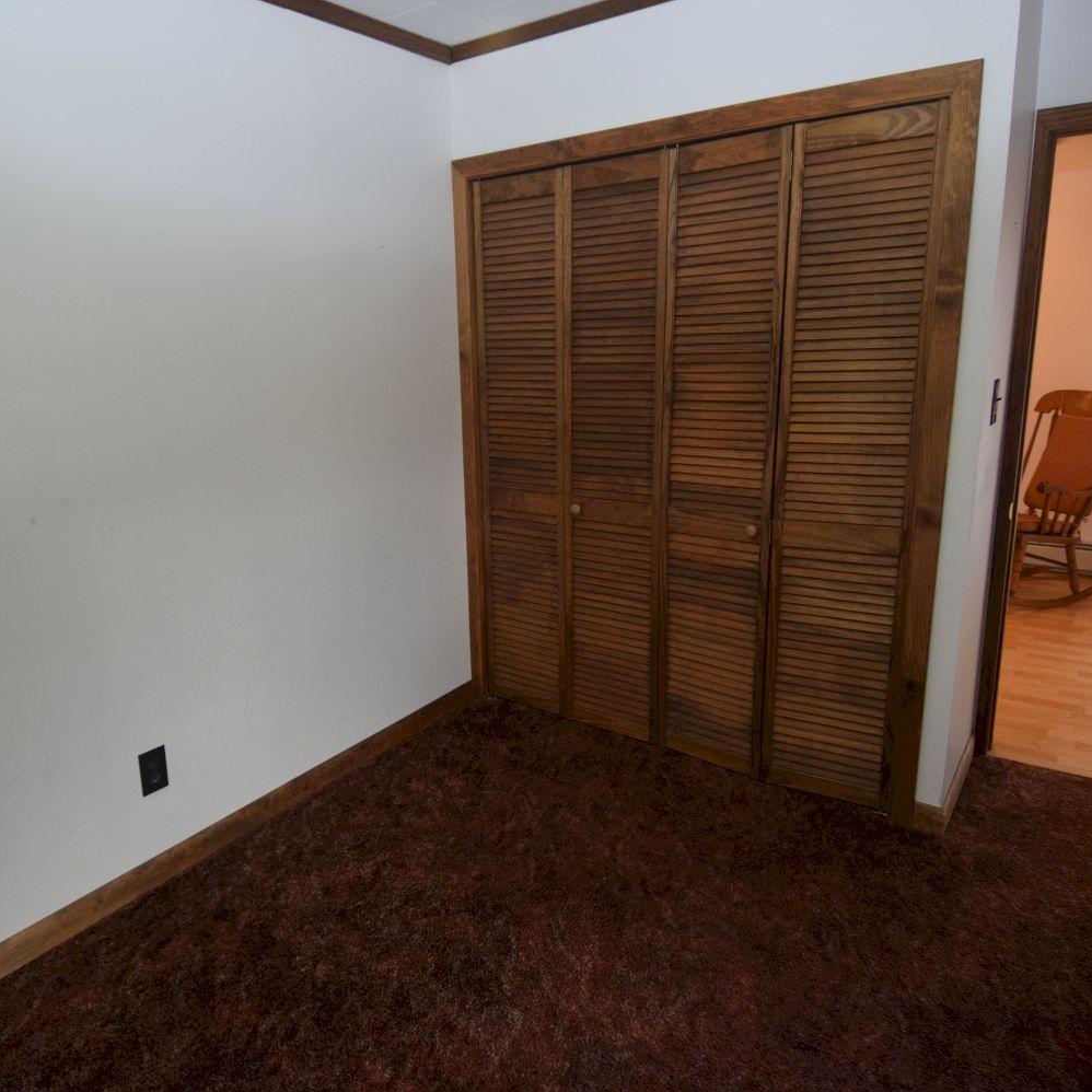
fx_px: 821
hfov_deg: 66.8
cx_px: 452
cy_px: 546
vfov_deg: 67.3
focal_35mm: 23
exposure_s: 1/80
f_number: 4.5
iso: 800
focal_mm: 12
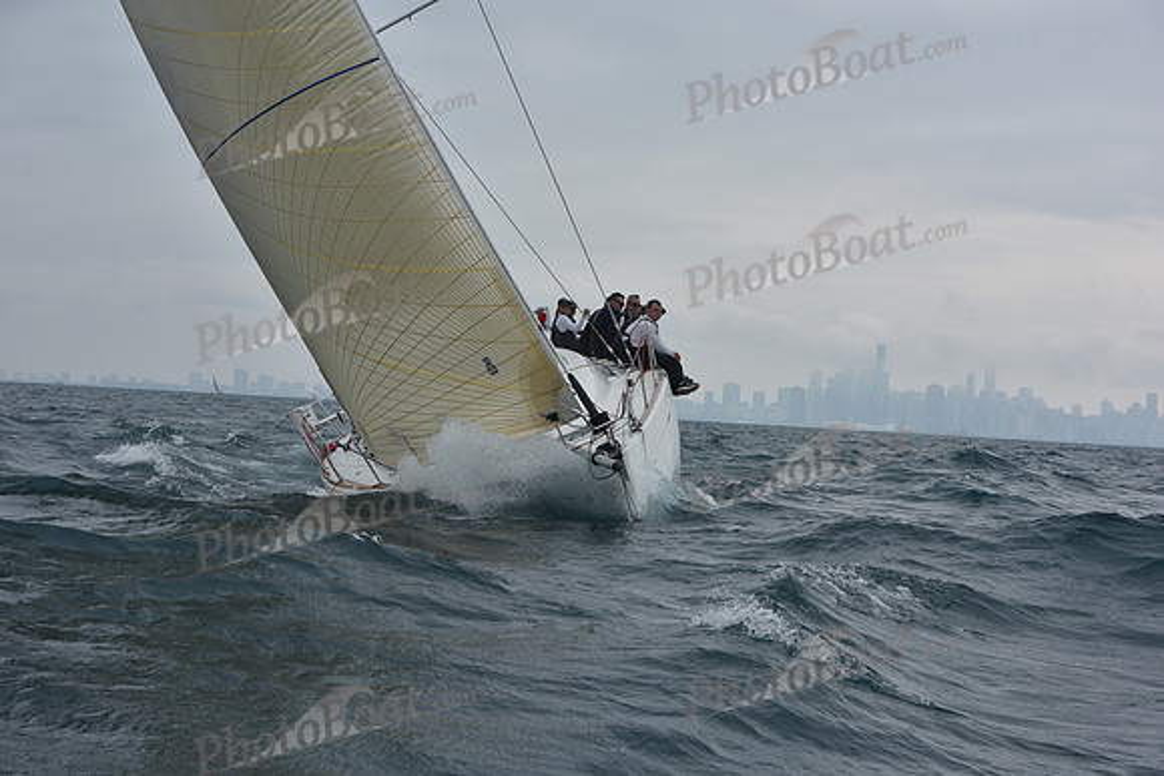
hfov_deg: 28.8
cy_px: 388
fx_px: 2264
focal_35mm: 70
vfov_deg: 19.5
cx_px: 582
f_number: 8
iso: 250
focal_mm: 70
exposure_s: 1/800
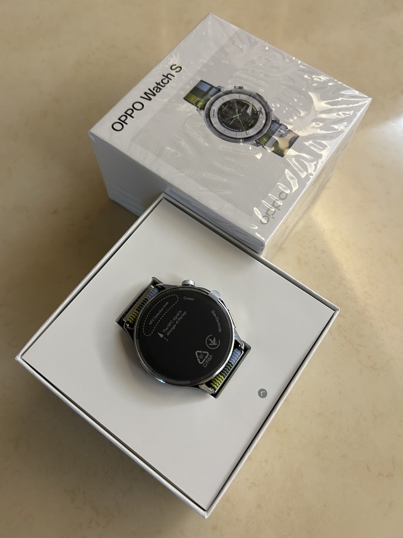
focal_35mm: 26
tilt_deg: -68.9
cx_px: 202
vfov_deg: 67.3
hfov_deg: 53.1
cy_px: 269
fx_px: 404
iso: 250
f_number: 1.5
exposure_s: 1/60
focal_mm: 5.7
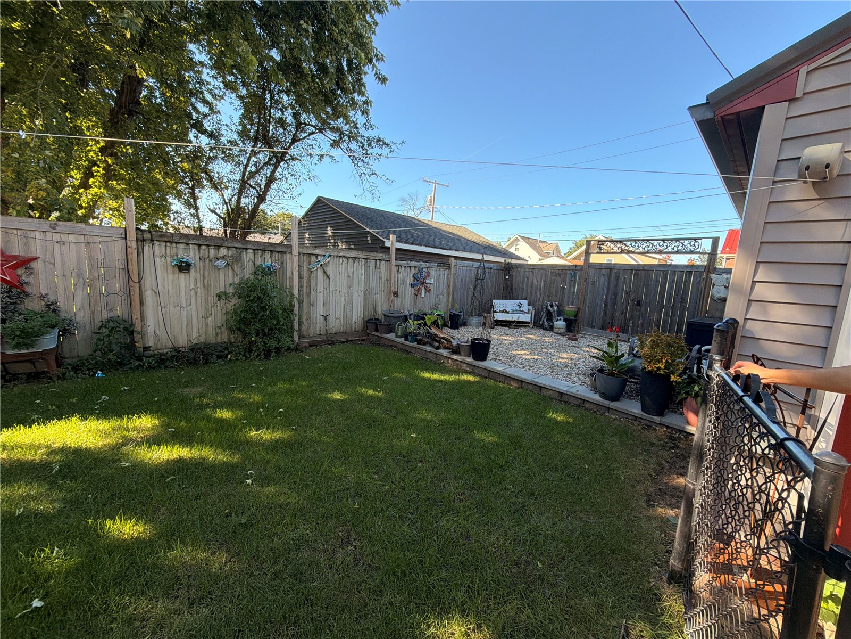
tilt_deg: -8.5
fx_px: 344
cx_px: 426
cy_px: 320
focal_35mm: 14
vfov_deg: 85.7
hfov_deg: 102.1
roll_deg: -4.0
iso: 50
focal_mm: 2.22
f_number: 2.2
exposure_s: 1/315
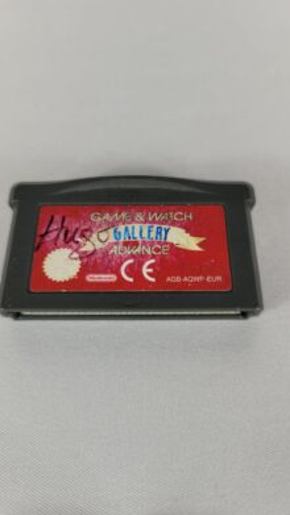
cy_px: 256
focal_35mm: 29
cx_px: 145
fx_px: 396
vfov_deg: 66.1
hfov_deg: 40.2
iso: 40
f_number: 1.8
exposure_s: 1/150
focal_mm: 5.4
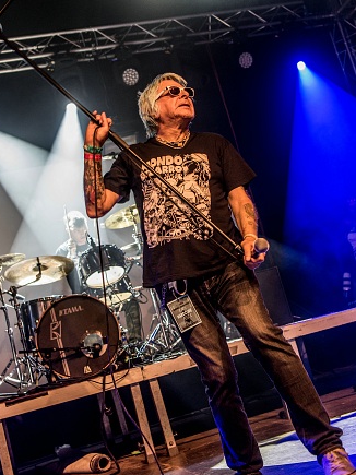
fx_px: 700
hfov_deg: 28.5
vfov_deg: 37.5
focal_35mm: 51
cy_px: 236
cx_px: 167
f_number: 3.2
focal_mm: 32
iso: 500
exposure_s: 1/125
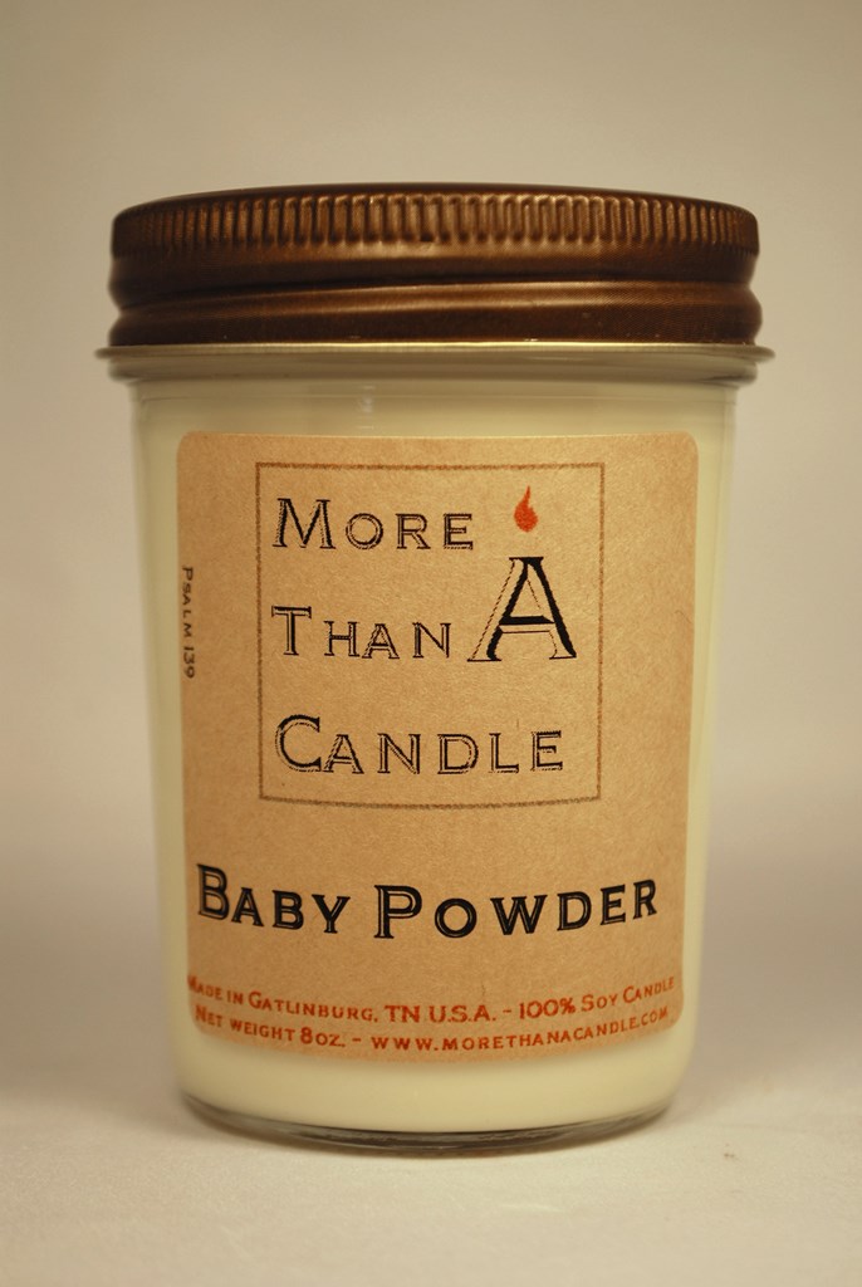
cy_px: 644
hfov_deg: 16.6
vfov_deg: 24.6
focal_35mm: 82
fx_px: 2953
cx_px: 431
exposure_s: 1/125
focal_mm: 55
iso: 100
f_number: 5.6
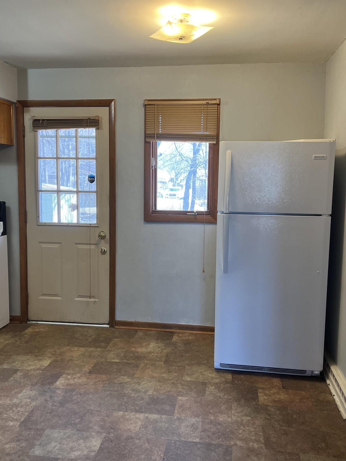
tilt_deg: -5.8
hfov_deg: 44.2
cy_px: 222
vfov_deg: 56.8
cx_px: 175
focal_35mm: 32
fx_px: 426
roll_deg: -0.9
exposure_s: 1/120
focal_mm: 5.7
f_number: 1.5
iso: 125
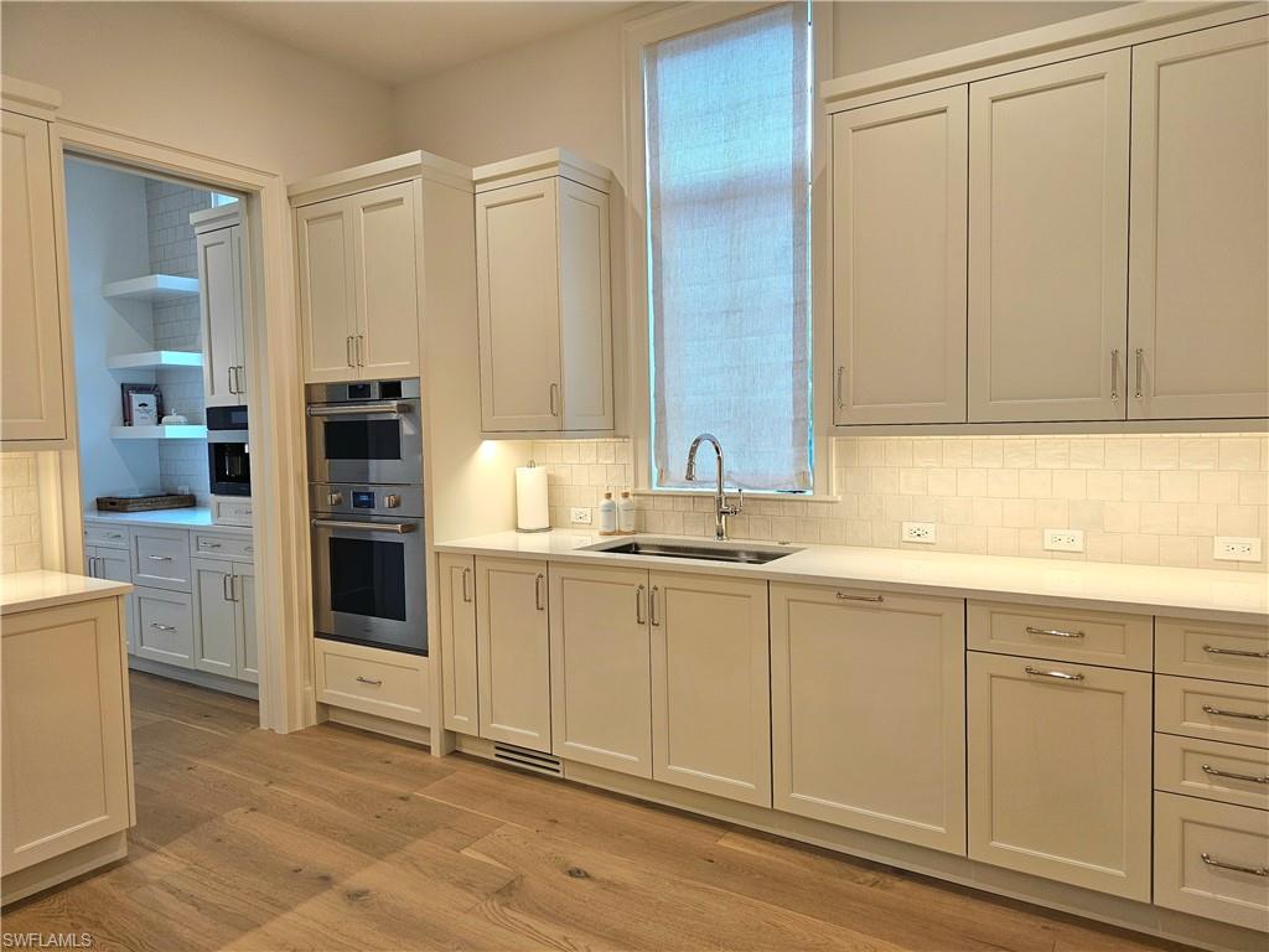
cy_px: 476
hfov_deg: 73.9
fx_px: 843
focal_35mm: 23
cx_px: 634
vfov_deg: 58.9
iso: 100
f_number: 1.7
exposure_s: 1/120
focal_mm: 6.3
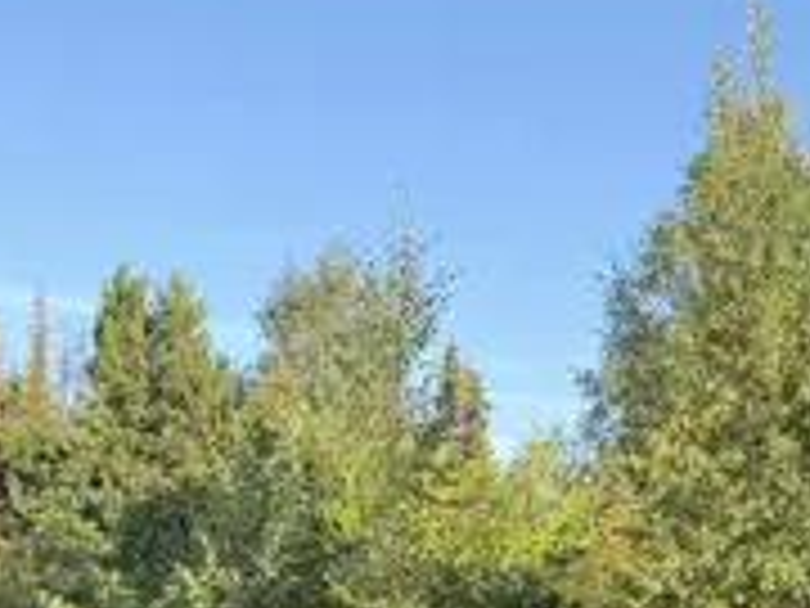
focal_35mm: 80
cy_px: 734
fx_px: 1872
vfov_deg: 17.5
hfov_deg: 24.2
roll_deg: -0.8
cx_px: 585
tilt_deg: -2.7
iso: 100
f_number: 1.78
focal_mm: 6.76
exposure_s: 1/1585
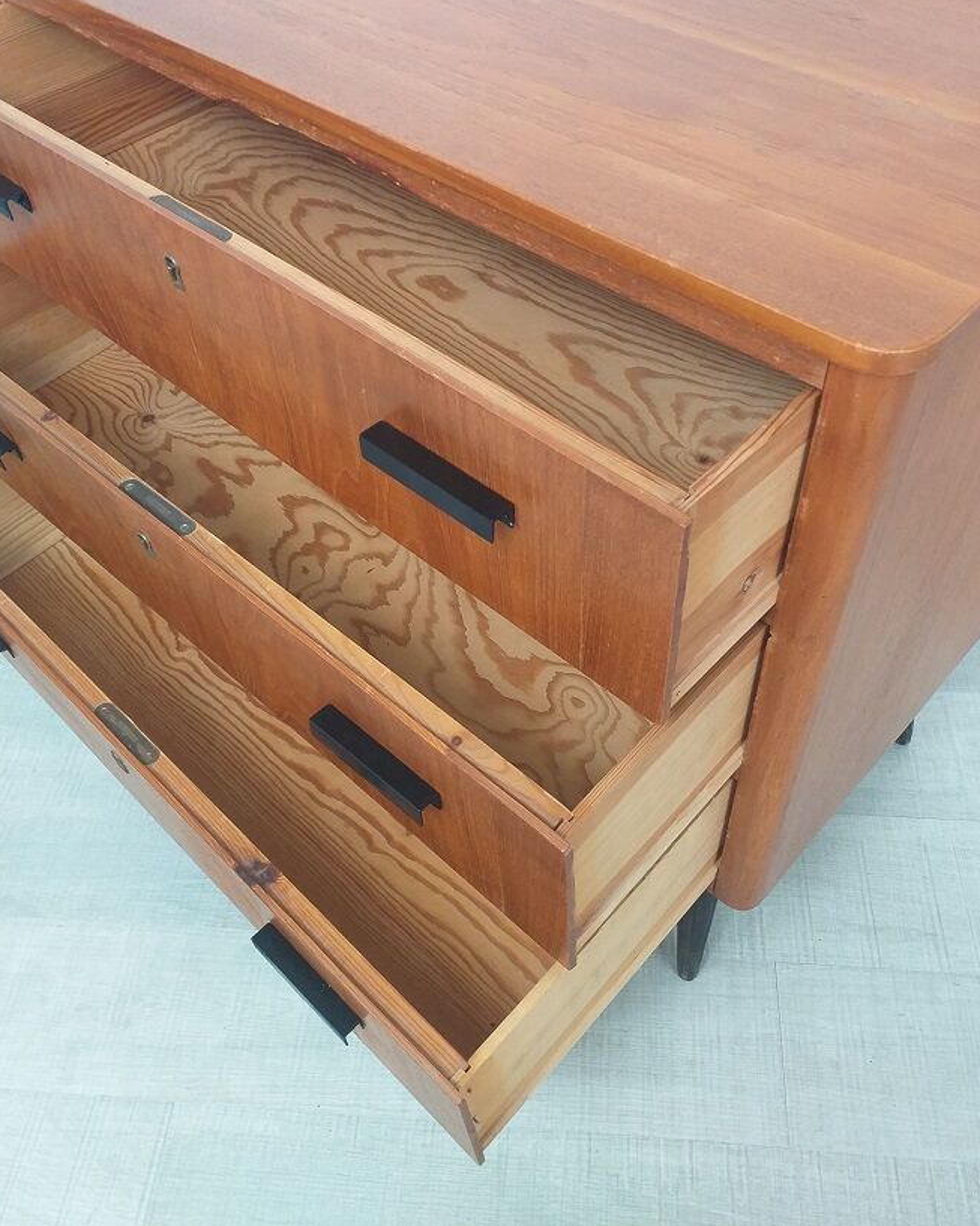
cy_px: 565
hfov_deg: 51.5
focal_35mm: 28
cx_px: 502
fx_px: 1015
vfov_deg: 62.1
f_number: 1.9
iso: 125
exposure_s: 1/50
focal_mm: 3.6
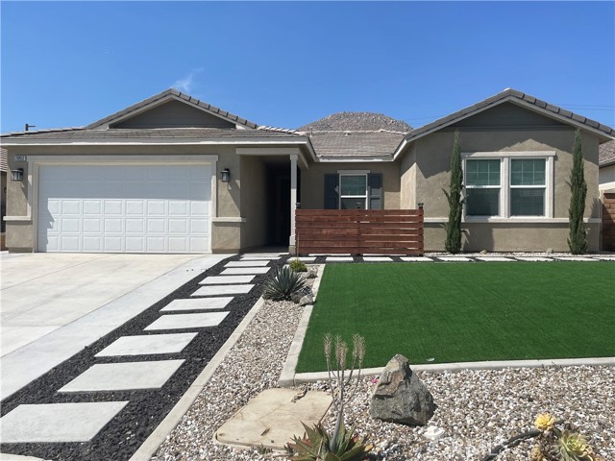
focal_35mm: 26
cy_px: 230
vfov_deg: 53.1
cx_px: 308
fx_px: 462
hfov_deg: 67.3
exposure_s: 1/4651
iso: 32
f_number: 1.6
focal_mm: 4.2
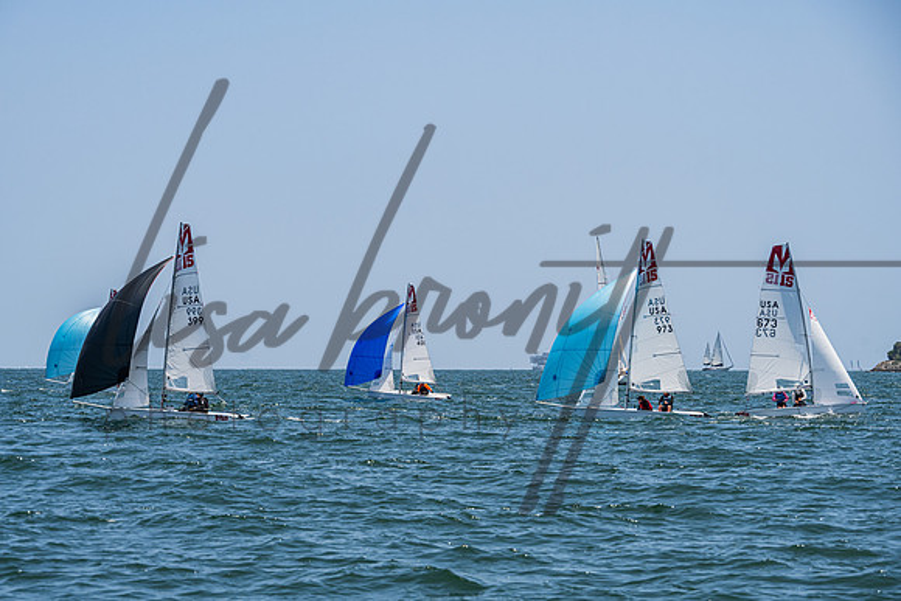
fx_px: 3201
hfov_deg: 16.0
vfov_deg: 10.7
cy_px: 333
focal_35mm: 128
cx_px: 432
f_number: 8
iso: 400
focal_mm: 115
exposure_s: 1/2000
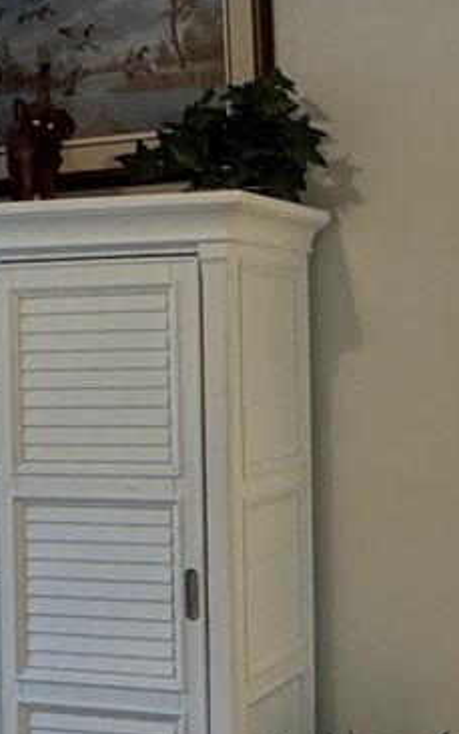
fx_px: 1660
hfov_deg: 15.7
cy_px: 393
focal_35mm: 83
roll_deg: +0.7
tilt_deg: -2.1
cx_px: 146
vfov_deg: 24.9
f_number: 2.2
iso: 400
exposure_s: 1/60
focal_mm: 2.22
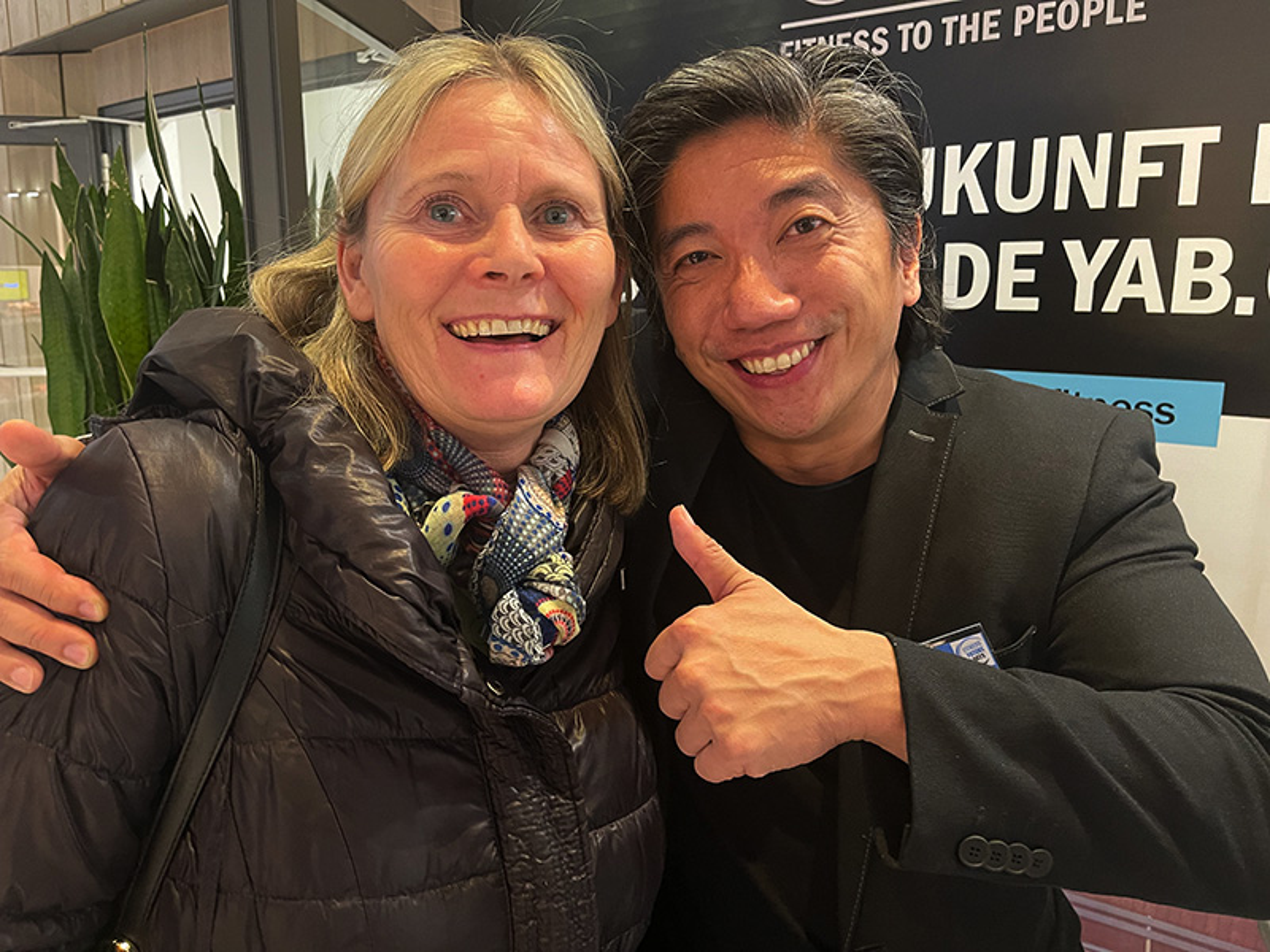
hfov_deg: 67.3
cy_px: 476
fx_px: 954
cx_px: 635
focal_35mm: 26
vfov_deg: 53.1
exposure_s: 1/33
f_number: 1.6
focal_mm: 5.1
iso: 400
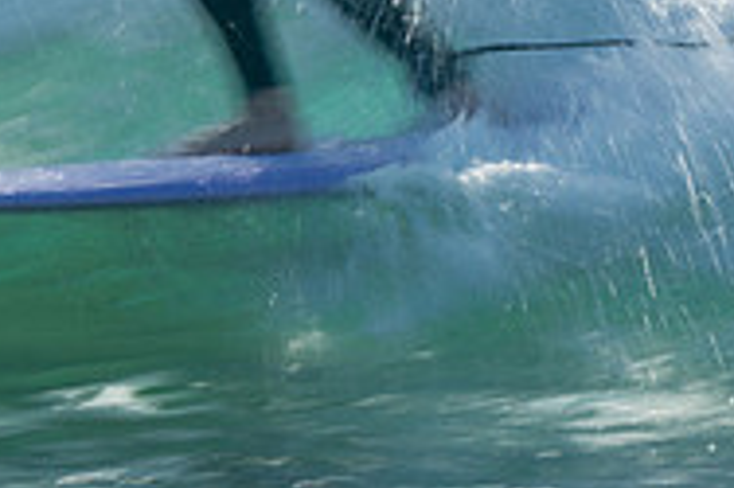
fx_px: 37767
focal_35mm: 1854
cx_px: 258
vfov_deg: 0.7
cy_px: -100
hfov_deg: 1.1
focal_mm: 400
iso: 100
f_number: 22
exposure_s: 1/30
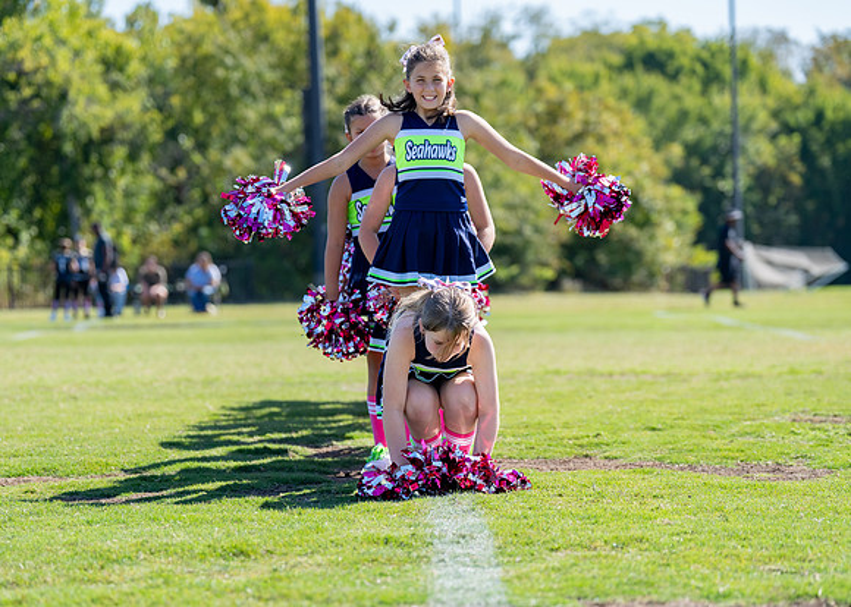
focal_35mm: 126
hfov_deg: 15.9
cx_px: 430
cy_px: 335
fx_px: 3039
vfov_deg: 11.4
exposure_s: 1/2000
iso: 200
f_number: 2.8
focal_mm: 106
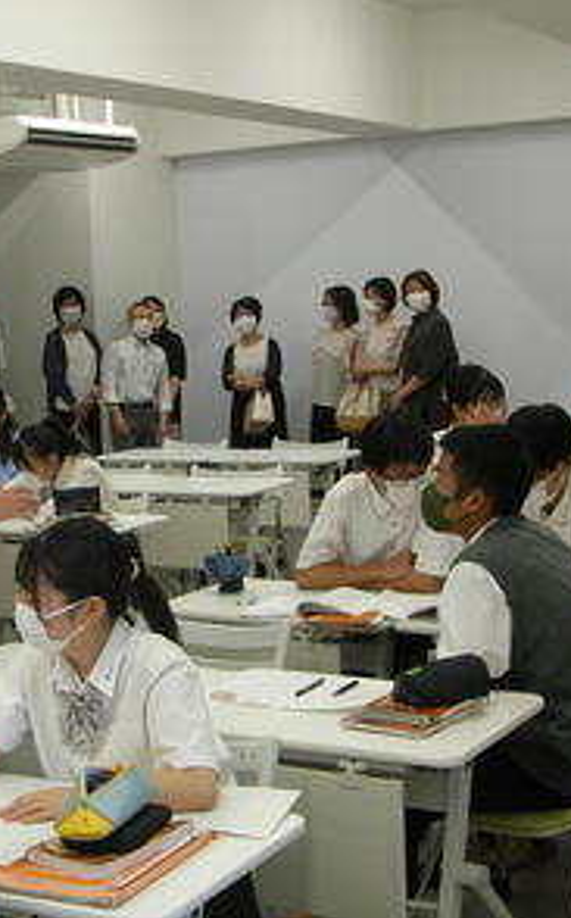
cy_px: 462
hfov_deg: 19.8
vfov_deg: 31.6
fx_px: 1623
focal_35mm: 65
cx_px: 137
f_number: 3.1
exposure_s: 1/24.3
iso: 50
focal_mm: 7.5
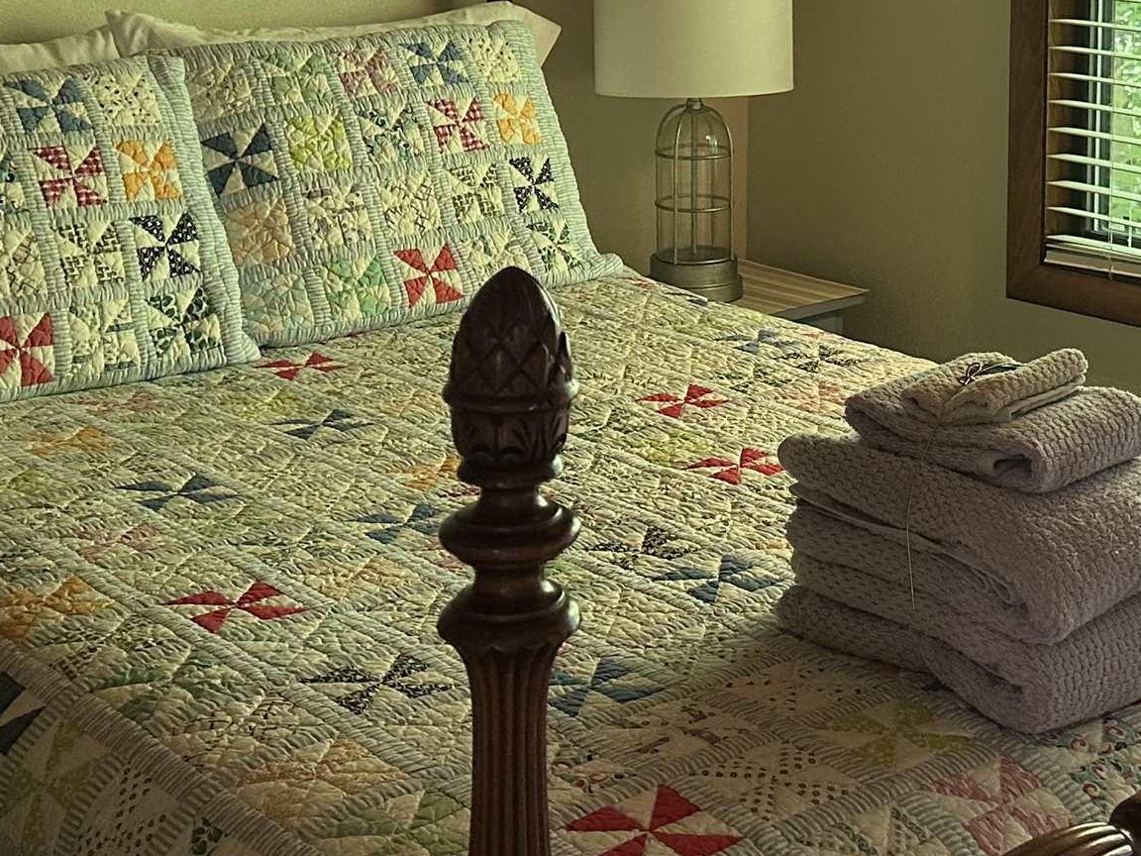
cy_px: -36
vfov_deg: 21.9
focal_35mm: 64
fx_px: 2110
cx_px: 833
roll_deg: -0.4
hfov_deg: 29.9
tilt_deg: -4.5
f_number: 1.78
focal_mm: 6.86
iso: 200
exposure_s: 1/60
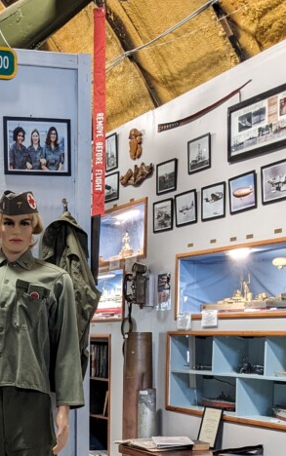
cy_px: 405
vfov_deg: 29.8
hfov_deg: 19.1
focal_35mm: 66
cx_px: -8
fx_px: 822
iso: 186
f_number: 1.73
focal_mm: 4.38
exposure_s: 1/24
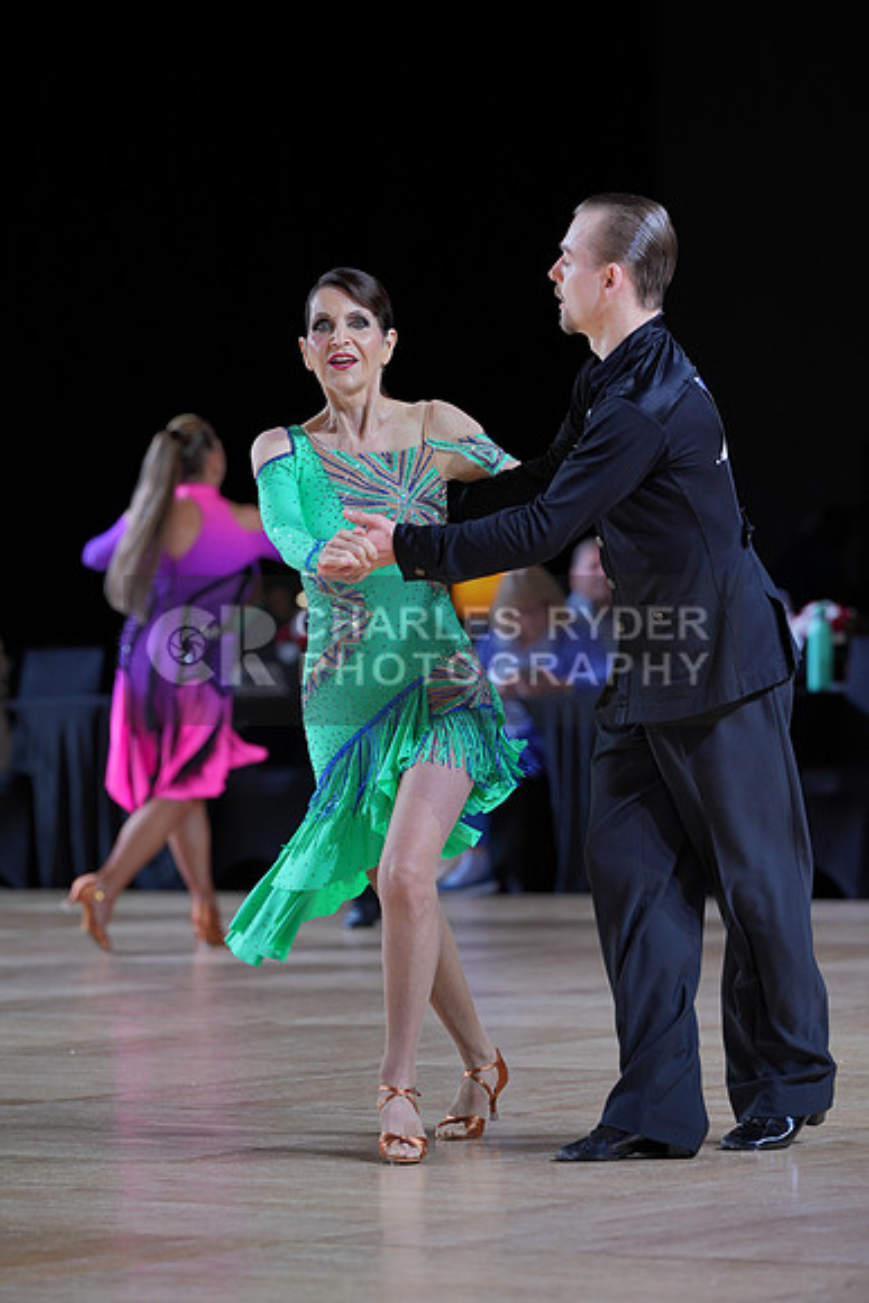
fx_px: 6513
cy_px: 652
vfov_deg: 11.4
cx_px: 434
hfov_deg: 7.6
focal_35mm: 180
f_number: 4
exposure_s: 1/400
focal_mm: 180
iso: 500
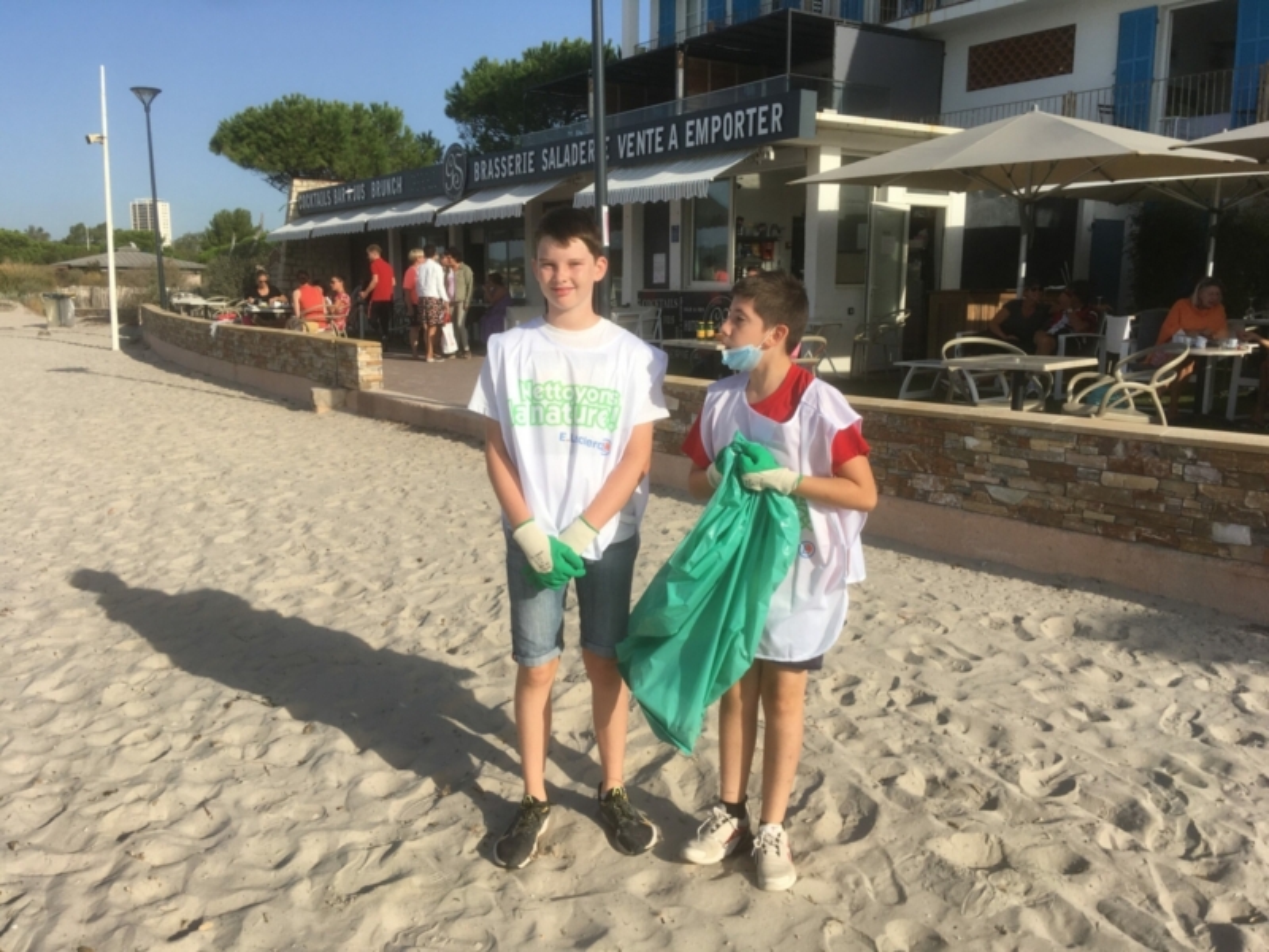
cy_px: 476
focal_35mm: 29
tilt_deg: -8.3
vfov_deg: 48.2
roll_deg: -2.2
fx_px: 1063
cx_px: 634
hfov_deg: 61.7
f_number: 2.2
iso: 25
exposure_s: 1/1709
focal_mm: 4.15
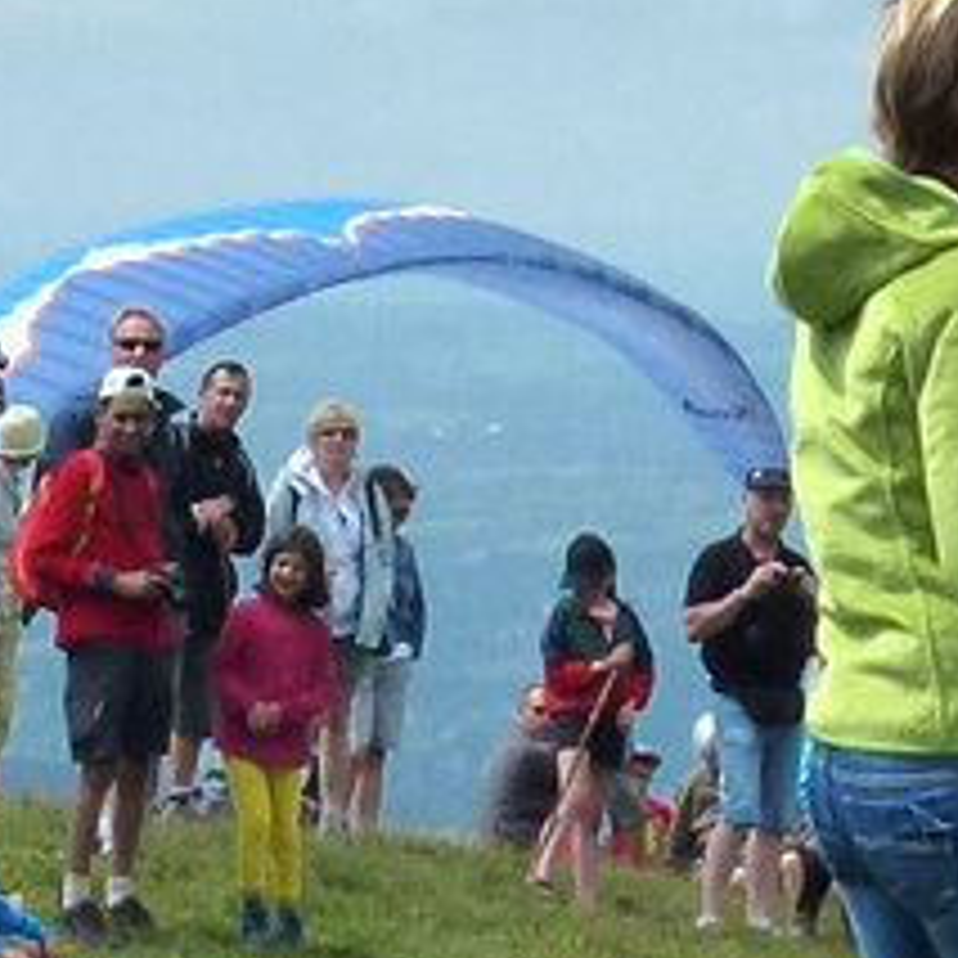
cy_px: -1349
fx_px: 10802
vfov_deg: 4.9
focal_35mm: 345
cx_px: -427
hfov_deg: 5.0
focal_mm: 9.4
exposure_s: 1/1300
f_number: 4.3
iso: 160
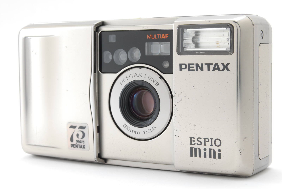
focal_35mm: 82
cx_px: 141
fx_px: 647
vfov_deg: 16.6
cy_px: 94
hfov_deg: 24.6
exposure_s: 1/100
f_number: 18
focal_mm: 55
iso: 400
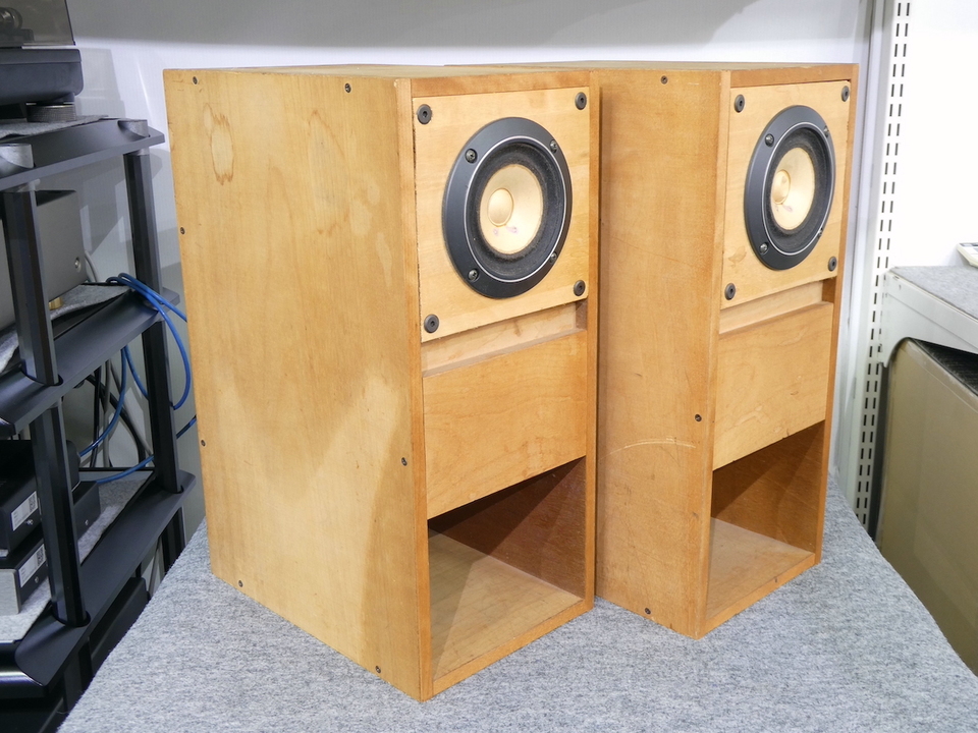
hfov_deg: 50.1
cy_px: 366
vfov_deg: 38.7
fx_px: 1045
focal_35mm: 37
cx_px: 489
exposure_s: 1/2.5
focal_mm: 6.7
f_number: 3.7
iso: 100
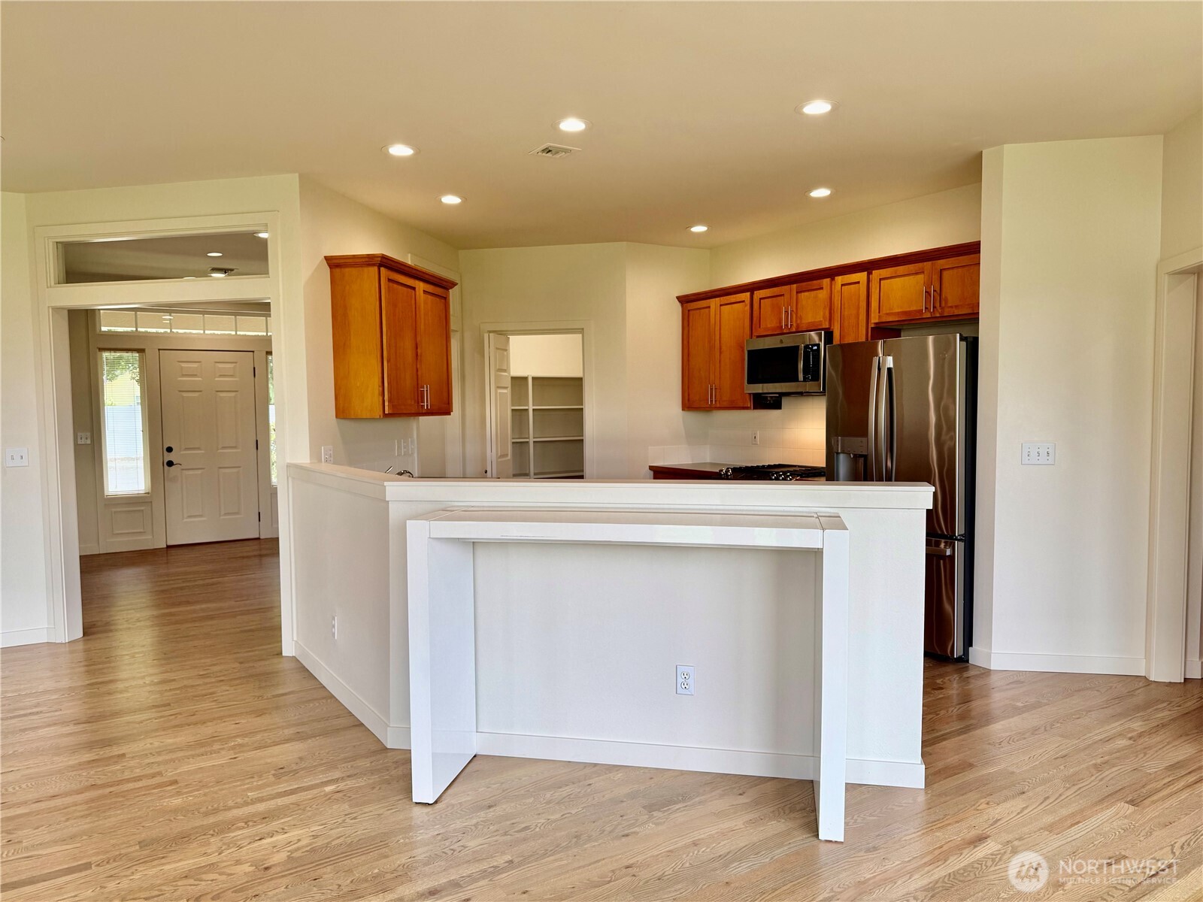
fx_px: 834
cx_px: 602
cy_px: 451
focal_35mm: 24
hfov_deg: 71.6
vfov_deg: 56.8
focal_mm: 6.76
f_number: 1.78
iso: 64
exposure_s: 1/168
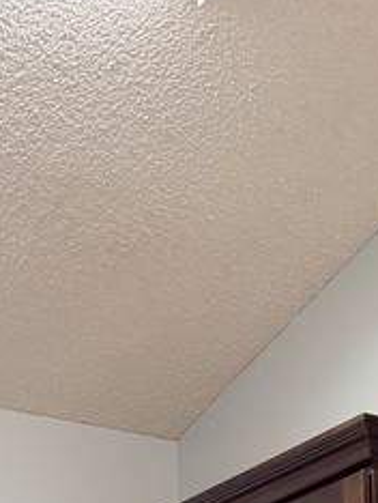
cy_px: 944
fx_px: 1526
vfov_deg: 15.6
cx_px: 477
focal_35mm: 105
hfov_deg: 13.6
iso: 200
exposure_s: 1/60
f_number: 1.78
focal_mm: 6.76
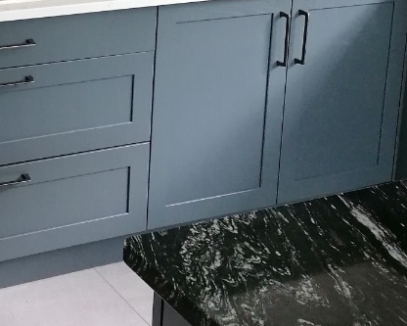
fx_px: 916
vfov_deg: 18.9
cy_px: -84
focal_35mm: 76
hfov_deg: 23.3
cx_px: -60
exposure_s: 1/25
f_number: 1.8
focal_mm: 4.75
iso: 400
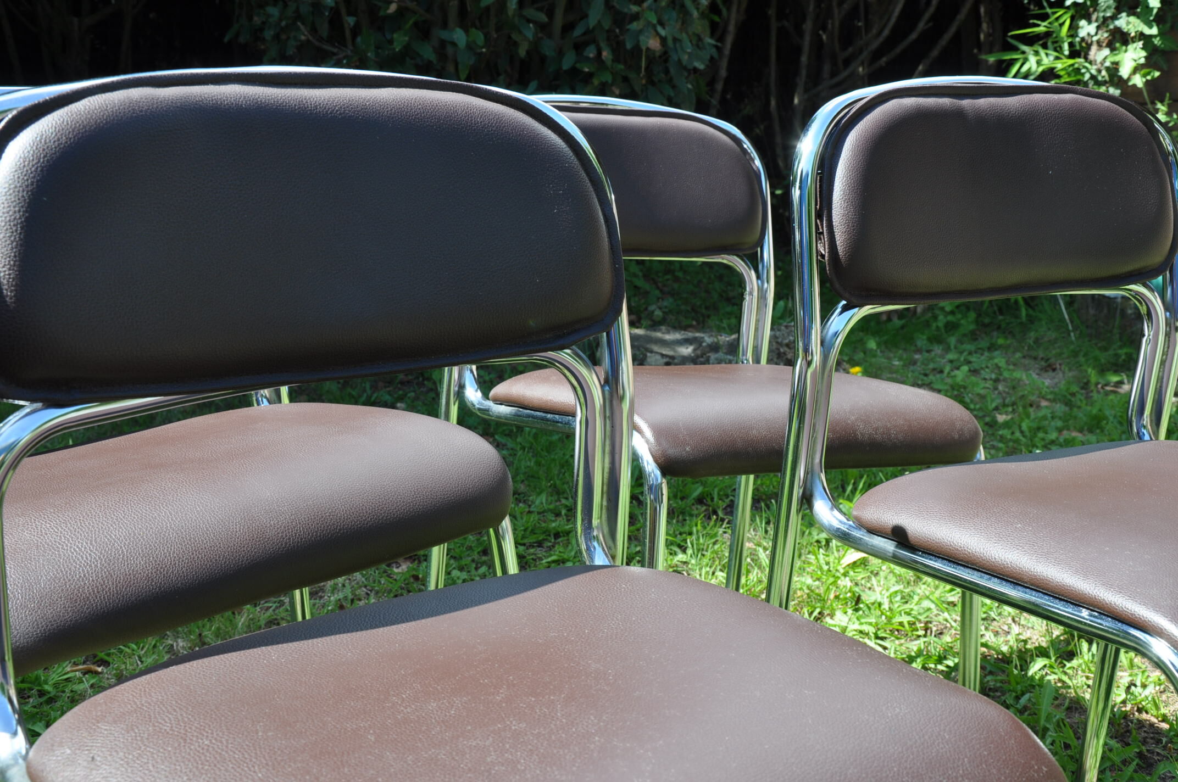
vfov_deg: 31.8
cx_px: 589
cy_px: 391
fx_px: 1373
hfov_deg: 46.4
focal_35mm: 42
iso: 250
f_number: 11
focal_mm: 28
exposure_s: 1/125
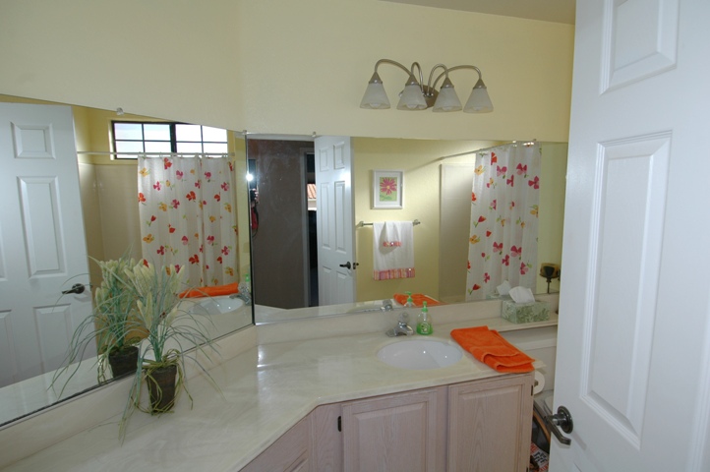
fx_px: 355
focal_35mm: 18
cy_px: 236
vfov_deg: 67.3
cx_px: 355
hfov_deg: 90.1
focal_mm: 12
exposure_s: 1/160
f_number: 6.3
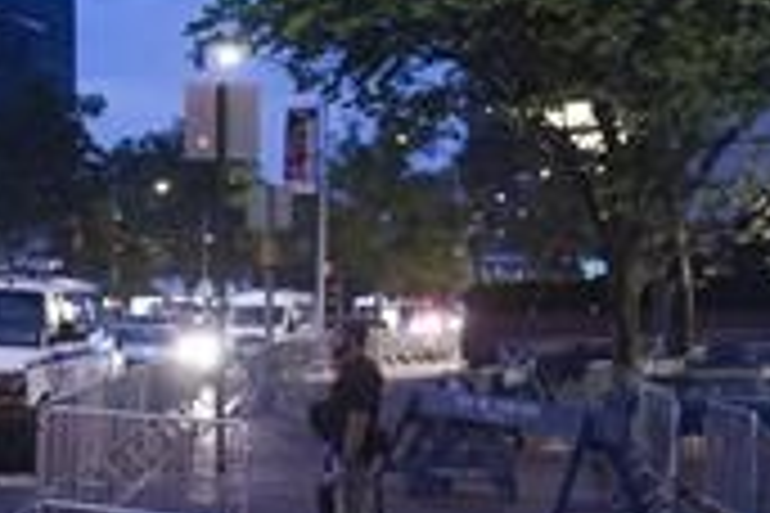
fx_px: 1946
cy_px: 331
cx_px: -86
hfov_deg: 21.2
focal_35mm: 91
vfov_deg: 15.0
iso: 1600
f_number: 2.8
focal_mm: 24
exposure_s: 1/30
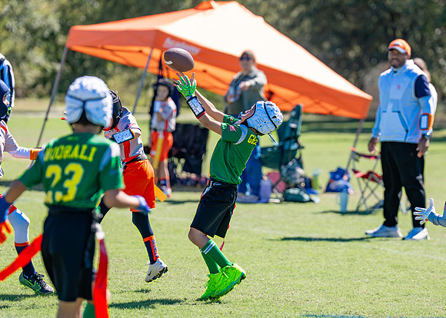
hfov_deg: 9.4
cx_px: 252
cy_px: 143
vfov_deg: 6.7
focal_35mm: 215
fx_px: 2721
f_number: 2.8
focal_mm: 147
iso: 200
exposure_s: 1/2000
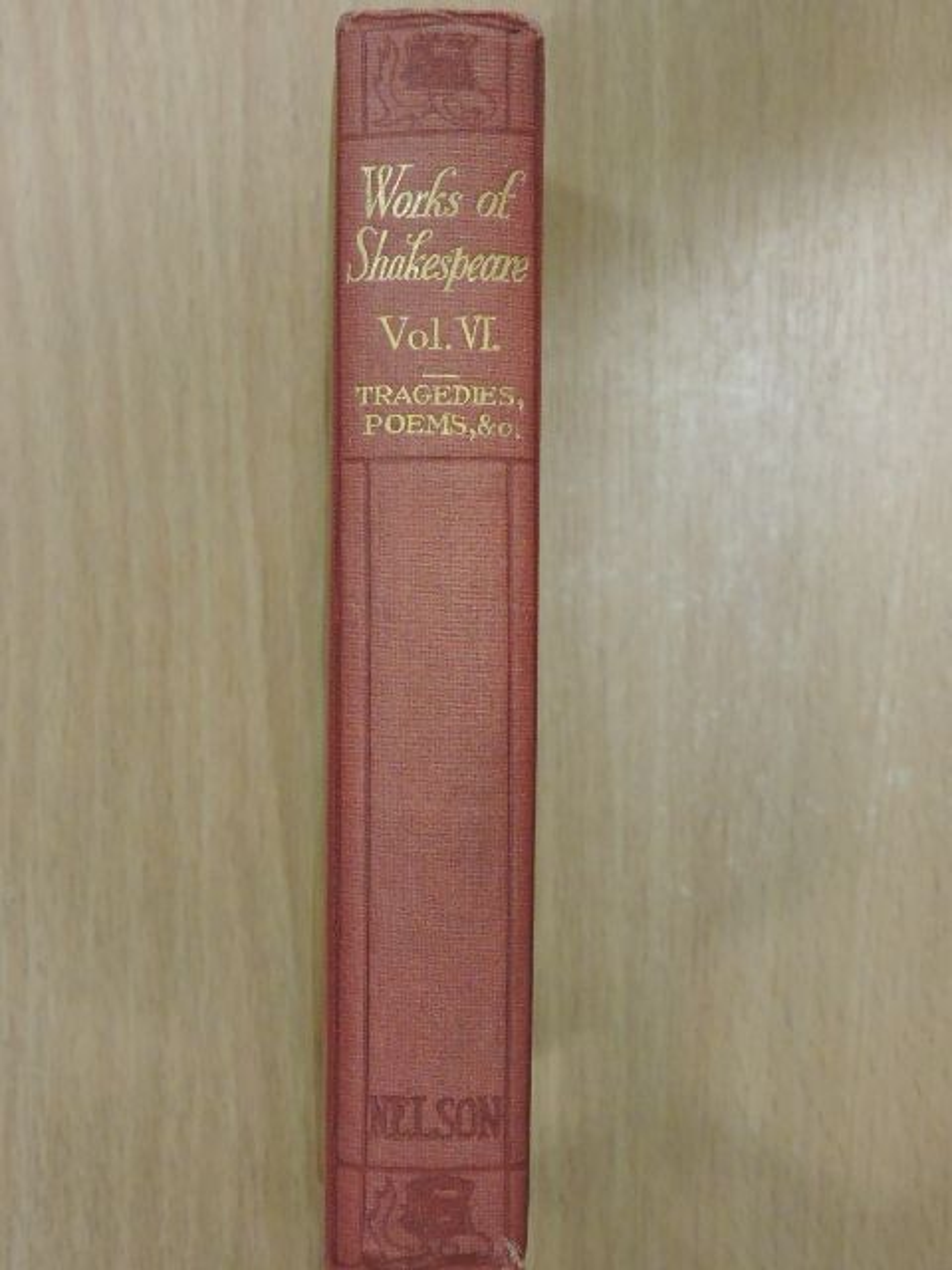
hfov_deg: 22.6
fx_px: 2383
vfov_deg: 29.8
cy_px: 635
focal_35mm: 65
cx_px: 476
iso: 1250
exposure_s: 1/60
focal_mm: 11.6
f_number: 4.2
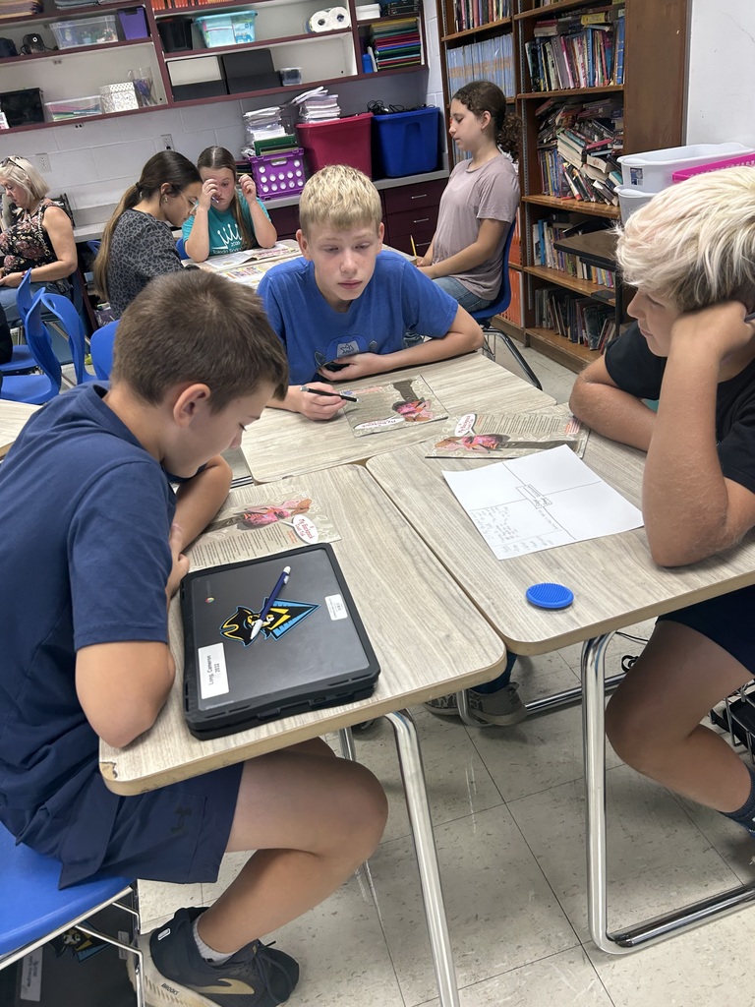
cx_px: 378
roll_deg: +8.7
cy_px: 504
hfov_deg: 53.1
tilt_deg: -27.3
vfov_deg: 67.3
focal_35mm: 26
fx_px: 756
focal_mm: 5.7
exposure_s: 1/120
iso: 100
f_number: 1.5
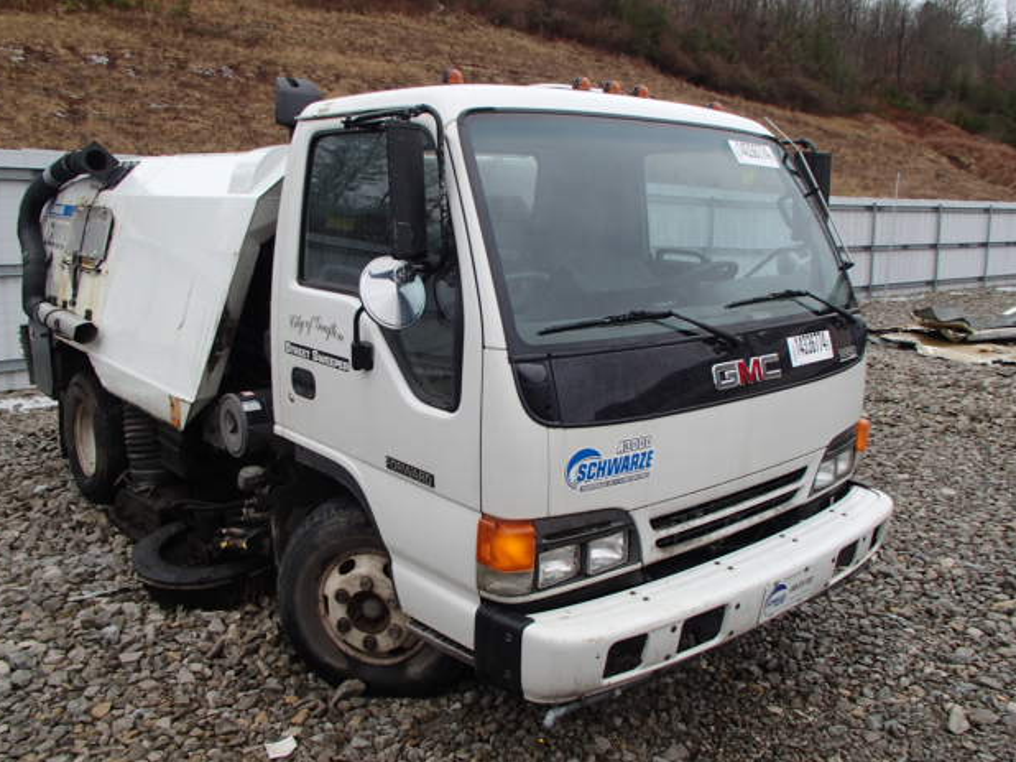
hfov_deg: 61.7
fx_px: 851
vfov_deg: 48.2
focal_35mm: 29
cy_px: 380
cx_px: 503
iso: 100
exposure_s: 1/100
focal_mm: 5
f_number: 3.9
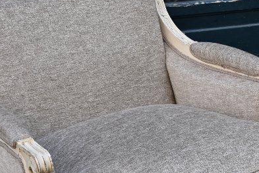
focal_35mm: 112
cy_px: 213
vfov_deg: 11.9
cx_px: 295
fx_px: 808
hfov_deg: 17.5
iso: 200
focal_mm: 24.5
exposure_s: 1/250
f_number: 4.5
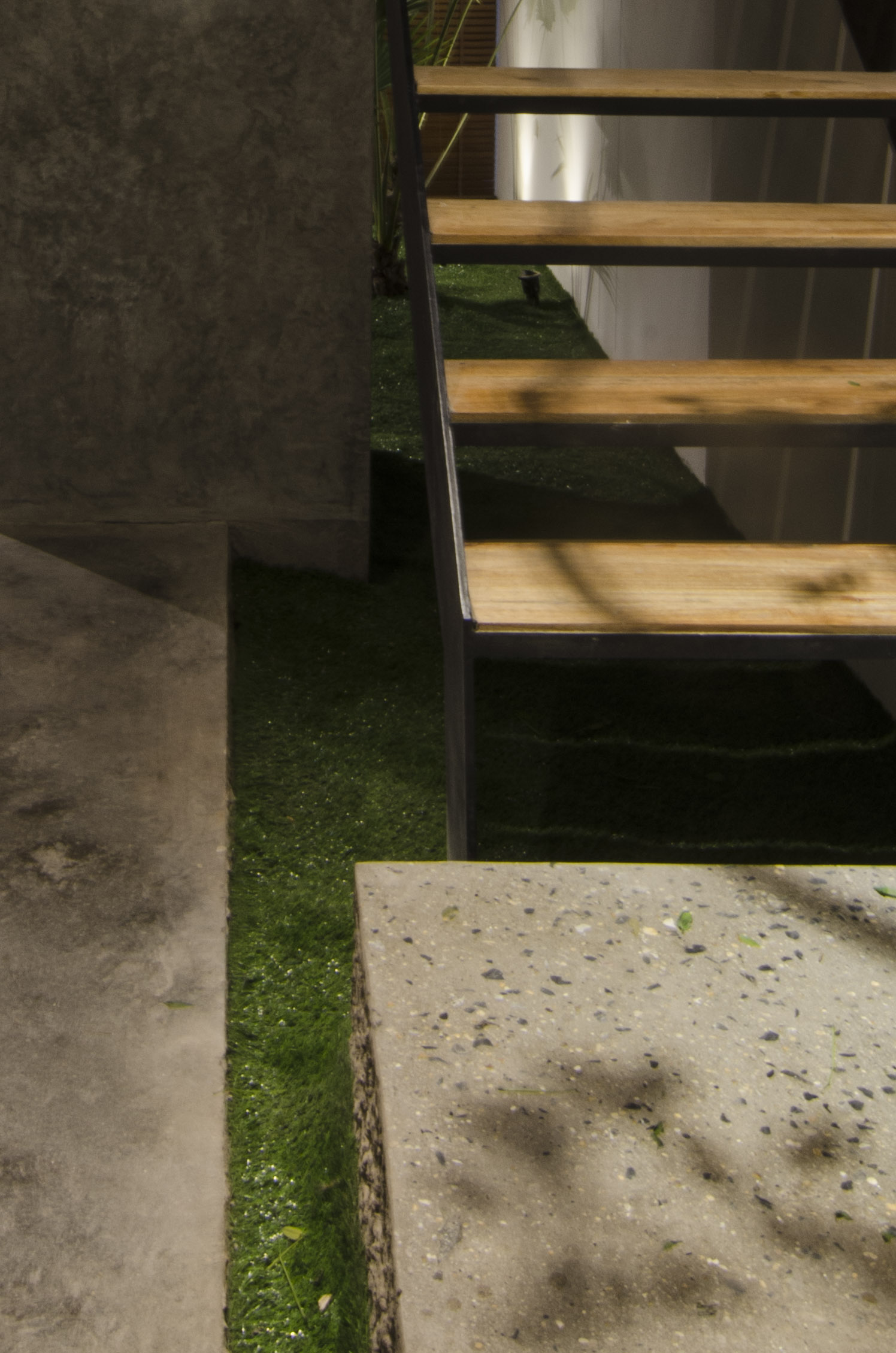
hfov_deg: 27.2
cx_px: 292
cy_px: -43
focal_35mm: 49
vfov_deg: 35.8
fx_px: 1841
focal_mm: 15
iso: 100
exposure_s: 2
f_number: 20
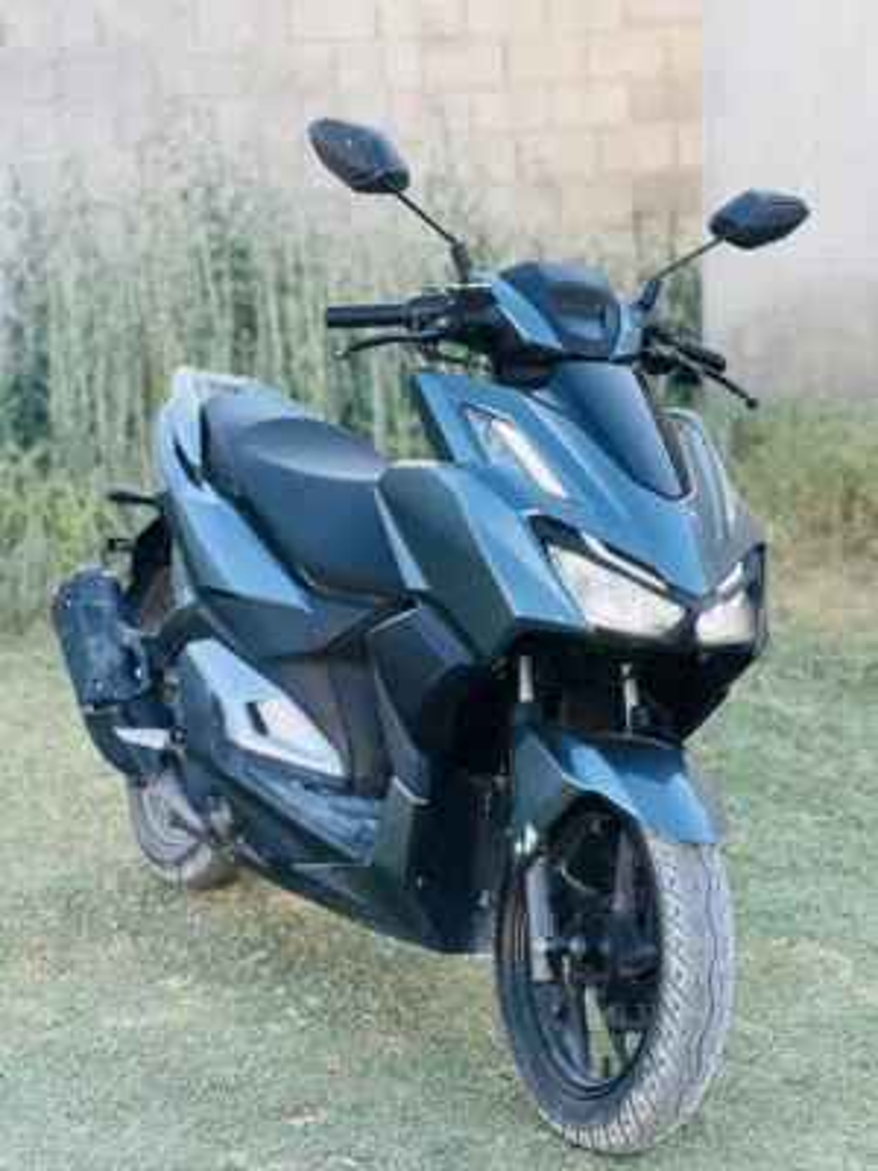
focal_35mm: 77
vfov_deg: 25.3
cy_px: 586
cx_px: 439
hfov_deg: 19.1
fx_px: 2604
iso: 64
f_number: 2.8
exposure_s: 1/121
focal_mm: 9
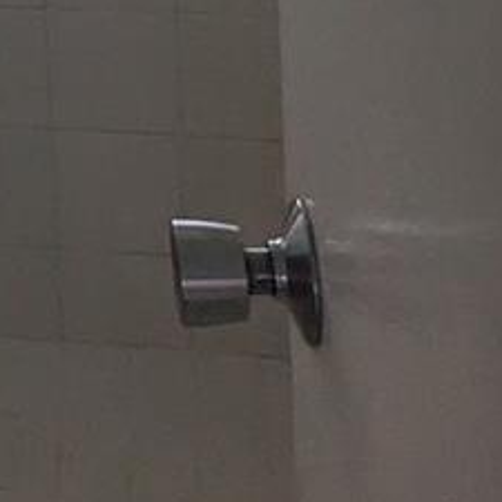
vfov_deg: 12.2
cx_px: -448
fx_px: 2084
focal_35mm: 127
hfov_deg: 12.4
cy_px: -489
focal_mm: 4.38
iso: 56
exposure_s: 1/254
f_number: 1.73
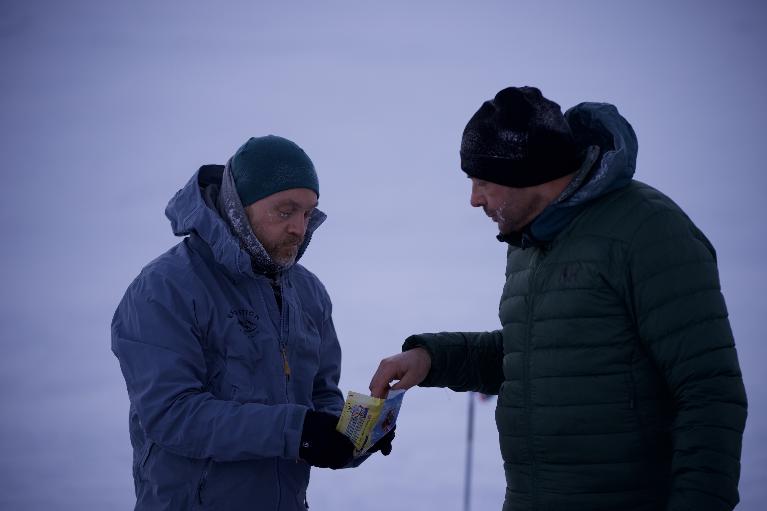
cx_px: 384
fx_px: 2556
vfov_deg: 11.4
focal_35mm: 120
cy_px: 256
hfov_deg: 17.1
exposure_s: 1/250
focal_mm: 120
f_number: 2.8
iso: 500
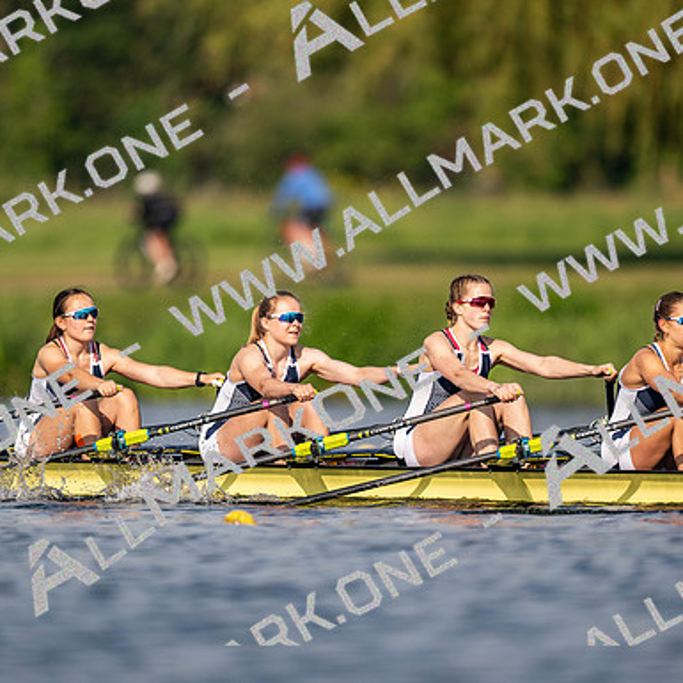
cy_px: 342
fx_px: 17166
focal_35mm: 769
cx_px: 389
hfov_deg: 2.3
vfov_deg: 2.3
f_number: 4
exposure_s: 1/2500
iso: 220
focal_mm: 600
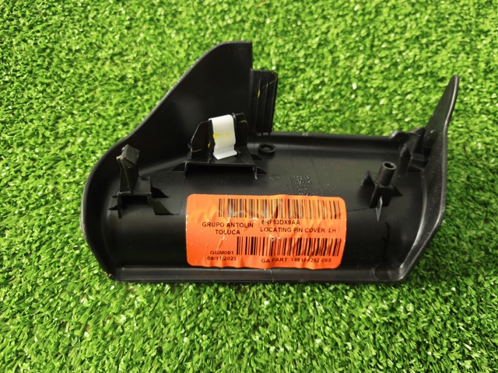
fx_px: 331
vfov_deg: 58.9
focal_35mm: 23
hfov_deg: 73.9
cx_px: 249
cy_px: 186
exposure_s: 1/50
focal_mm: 5.35
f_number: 1.7
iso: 320
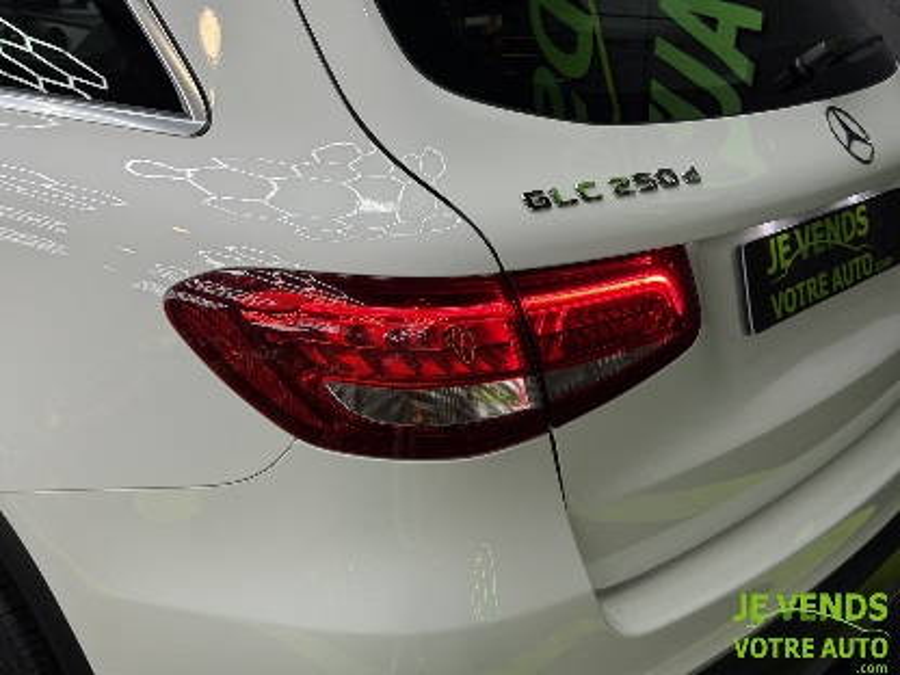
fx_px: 1248
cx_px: 450
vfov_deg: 30.3
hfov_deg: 39.7
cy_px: 338
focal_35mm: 48
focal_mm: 6.76
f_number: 1.78
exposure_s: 1/100
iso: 80
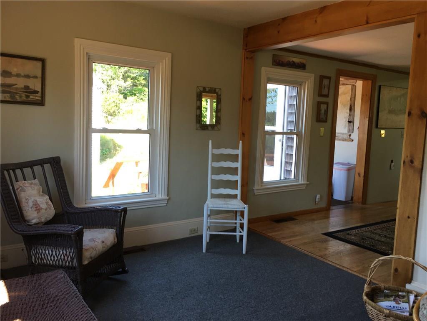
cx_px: 214
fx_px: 358
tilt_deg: -5.1
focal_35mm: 29
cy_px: 160
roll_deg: -2.0
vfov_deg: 48.2
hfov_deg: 61.7
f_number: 2.2
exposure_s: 1/60
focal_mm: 4.15
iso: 32
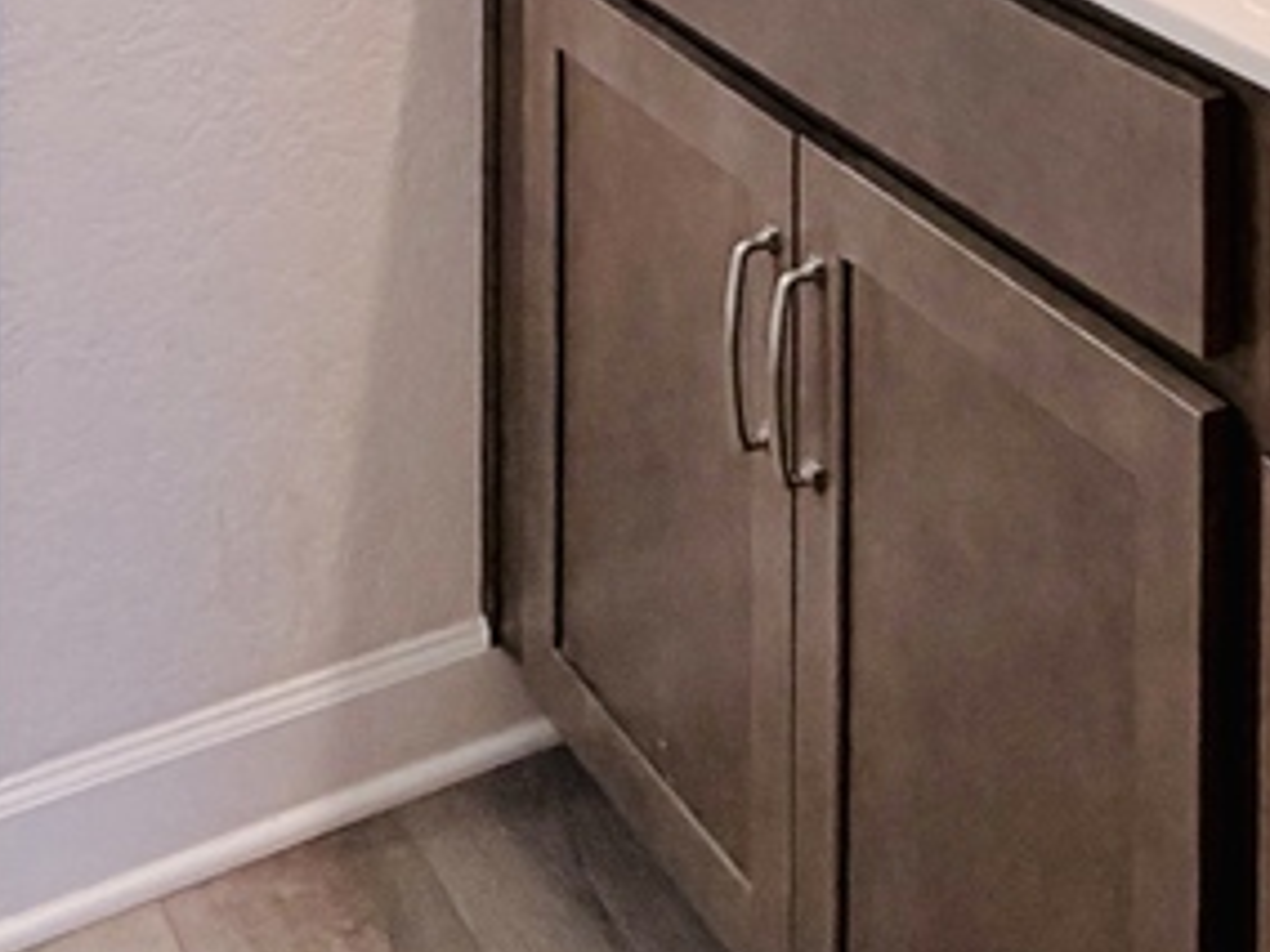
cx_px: 1109
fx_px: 2605
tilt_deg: -0.1
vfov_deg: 16.3
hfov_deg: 26.6
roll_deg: +1.0
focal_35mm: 71
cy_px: -903
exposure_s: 1/120
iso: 125
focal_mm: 2.22
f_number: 2.2
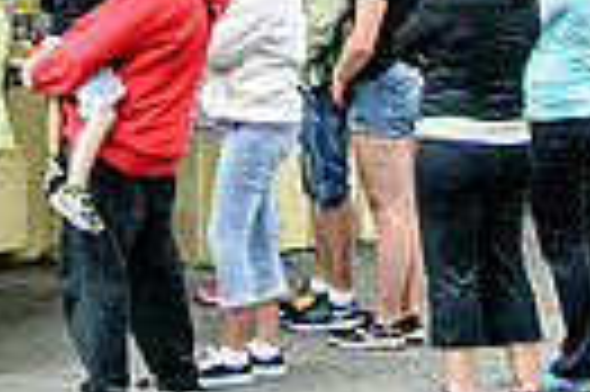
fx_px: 3359
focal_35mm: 205
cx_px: 108
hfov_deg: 10.0
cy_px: -198
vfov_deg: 6.6
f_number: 5.6
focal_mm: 31
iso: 400
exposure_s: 1/125
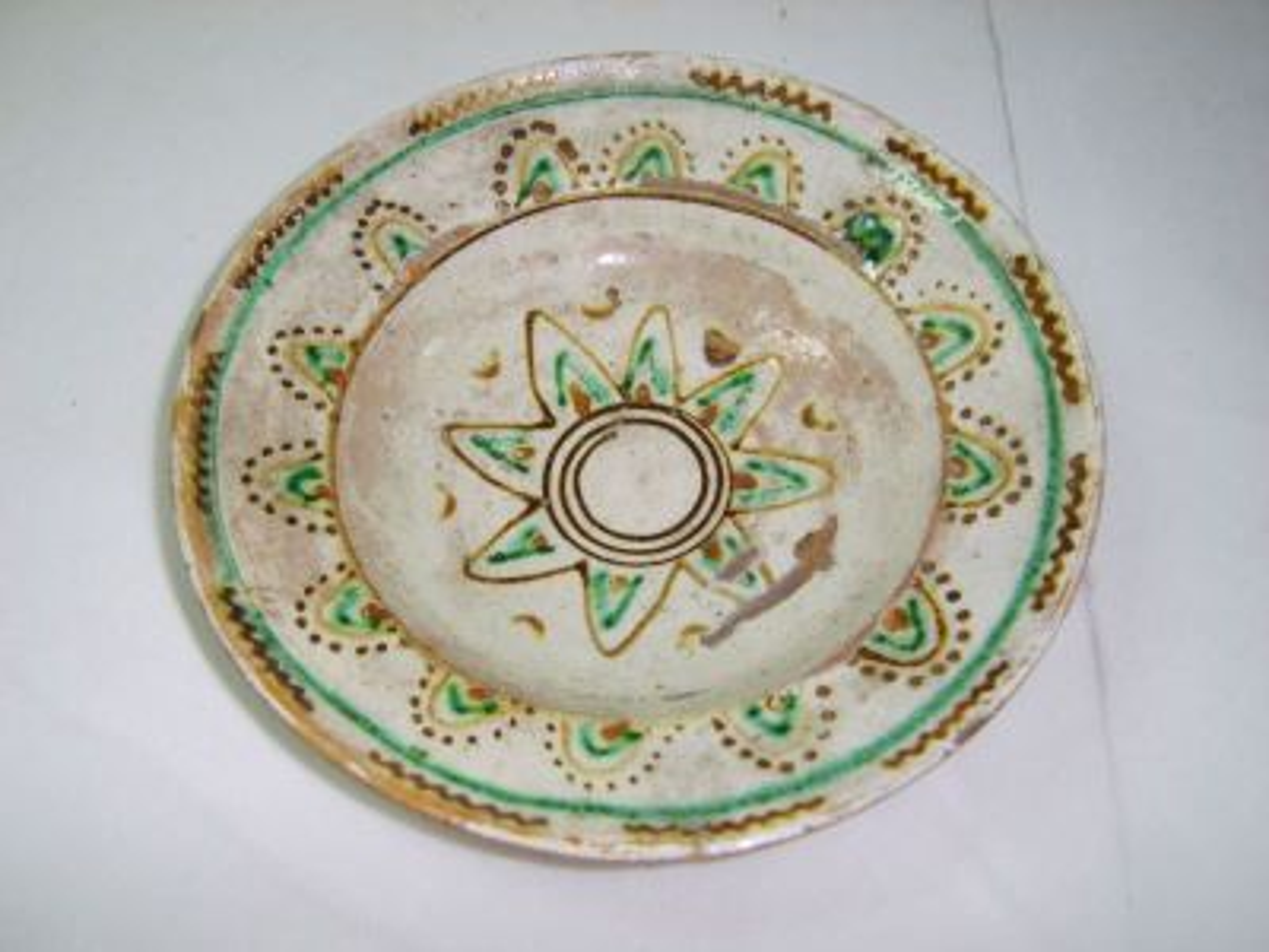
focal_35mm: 38
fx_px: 1393
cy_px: 476
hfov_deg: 49.0
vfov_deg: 37.7
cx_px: 634
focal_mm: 7.8
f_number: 2.8
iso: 50
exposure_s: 1/30
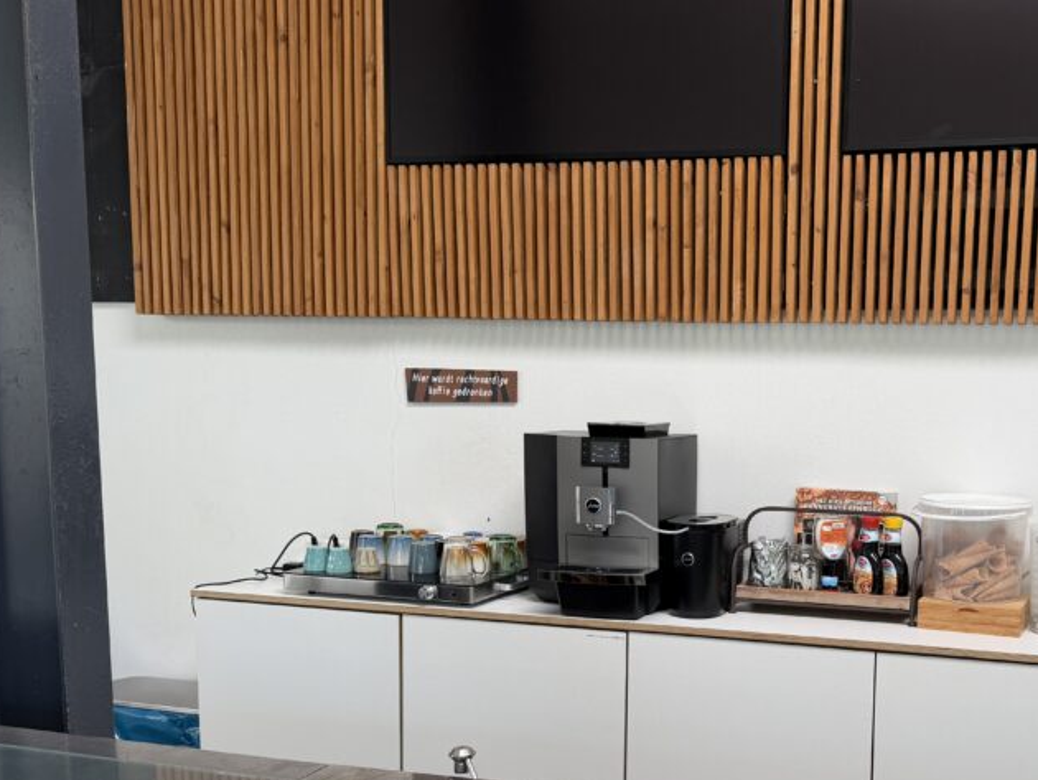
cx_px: 741
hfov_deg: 46.6
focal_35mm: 39
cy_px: 541
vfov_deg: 36.3
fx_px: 1170
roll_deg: -1.2
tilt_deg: -6.0
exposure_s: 1/100
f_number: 1.78
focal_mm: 6.76
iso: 64
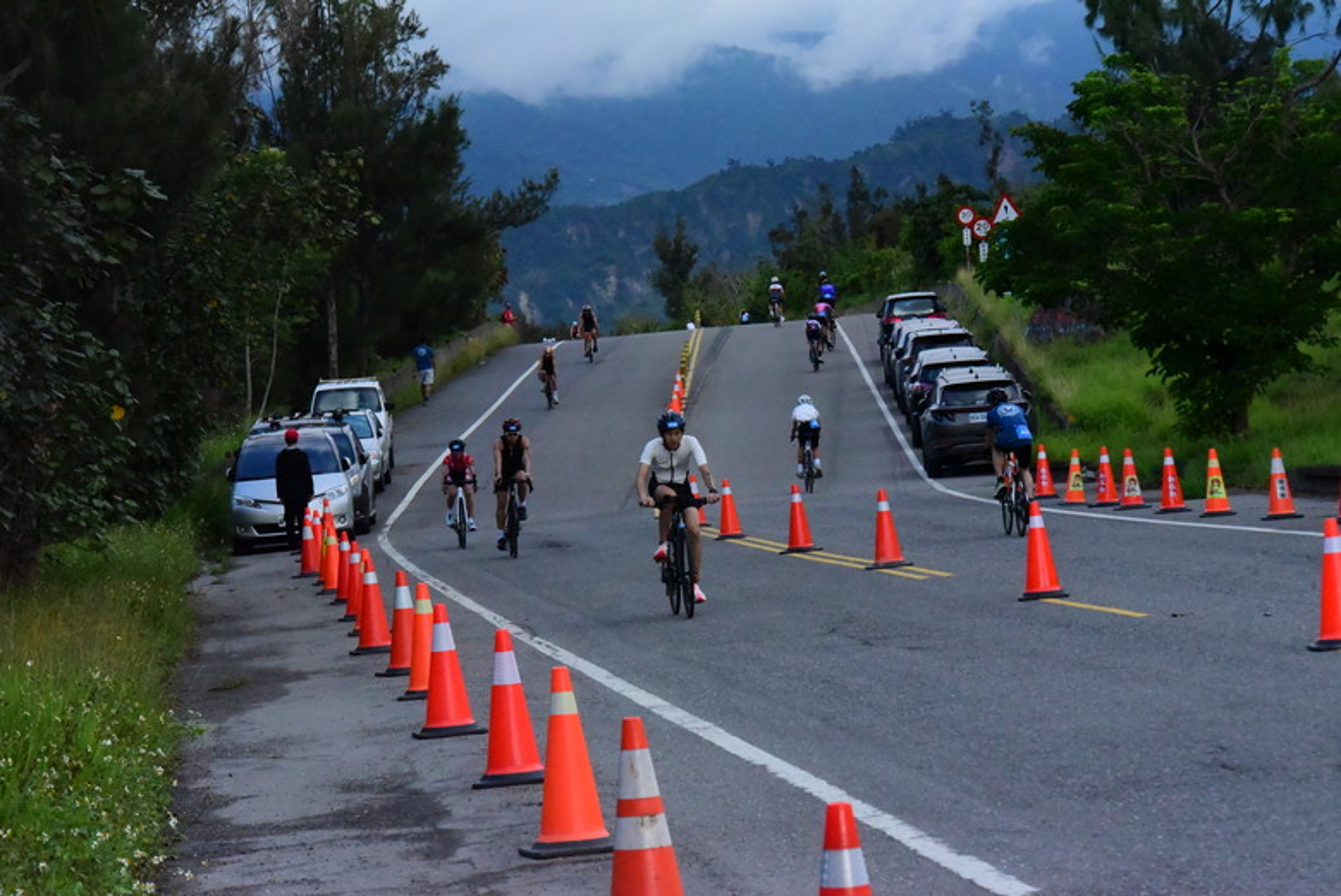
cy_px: 448
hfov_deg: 14.1
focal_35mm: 145
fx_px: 5404
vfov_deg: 9.5
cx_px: 670
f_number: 16
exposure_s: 1/4000
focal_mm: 145
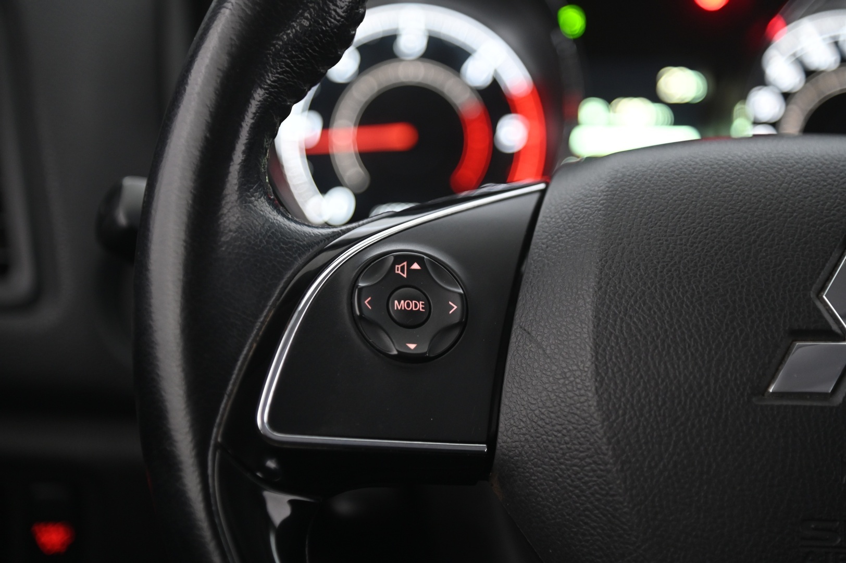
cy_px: 282
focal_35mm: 120
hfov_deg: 17.1
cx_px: 423
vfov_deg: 11.4
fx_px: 2818
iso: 2000
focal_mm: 120
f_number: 4
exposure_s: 1/13
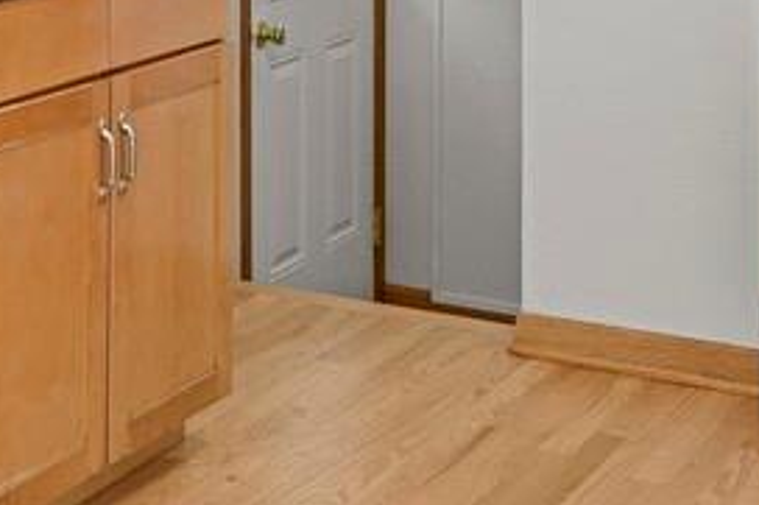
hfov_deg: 18.8
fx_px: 2107
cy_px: -326
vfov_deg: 12.7
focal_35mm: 100
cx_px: -244
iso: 250
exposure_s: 2
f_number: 8
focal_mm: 17
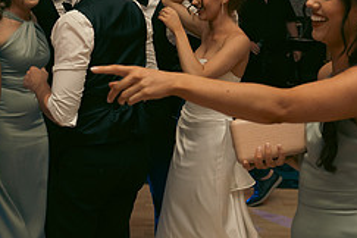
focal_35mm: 74
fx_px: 734
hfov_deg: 27.1
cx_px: 110
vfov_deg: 18.4
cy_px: 101
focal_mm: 31
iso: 2500
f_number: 3.5
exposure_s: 1/200
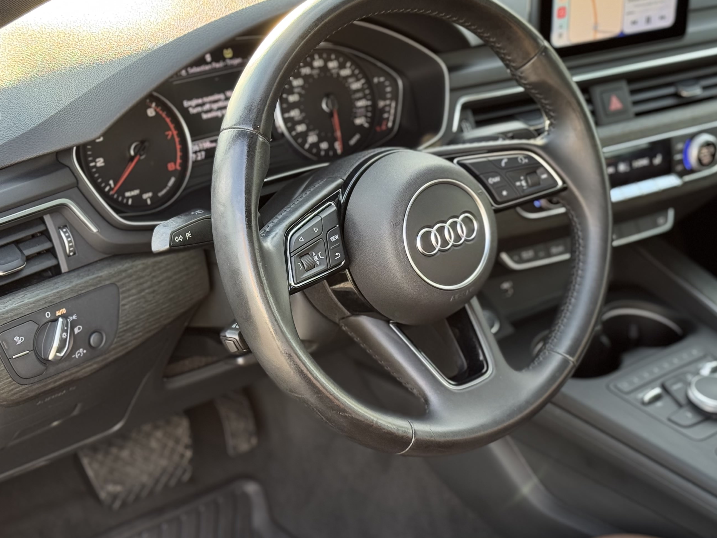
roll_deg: -0.1
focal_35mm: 75
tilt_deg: -24.8
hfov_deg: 26.0
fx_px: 1553
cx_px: 408
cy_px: 250
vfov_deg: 19.6
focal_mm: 6.76
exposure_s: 1/129
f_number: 1.78
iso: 100
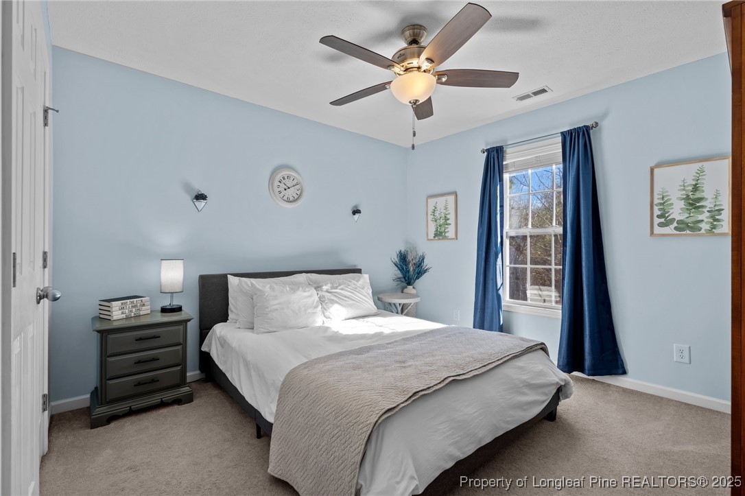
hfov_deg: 96.8
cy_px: 248
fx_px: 331
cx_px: 372
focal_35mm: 16
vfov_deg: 73.7
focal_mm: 16
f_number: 8
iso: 400
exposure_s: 1/13
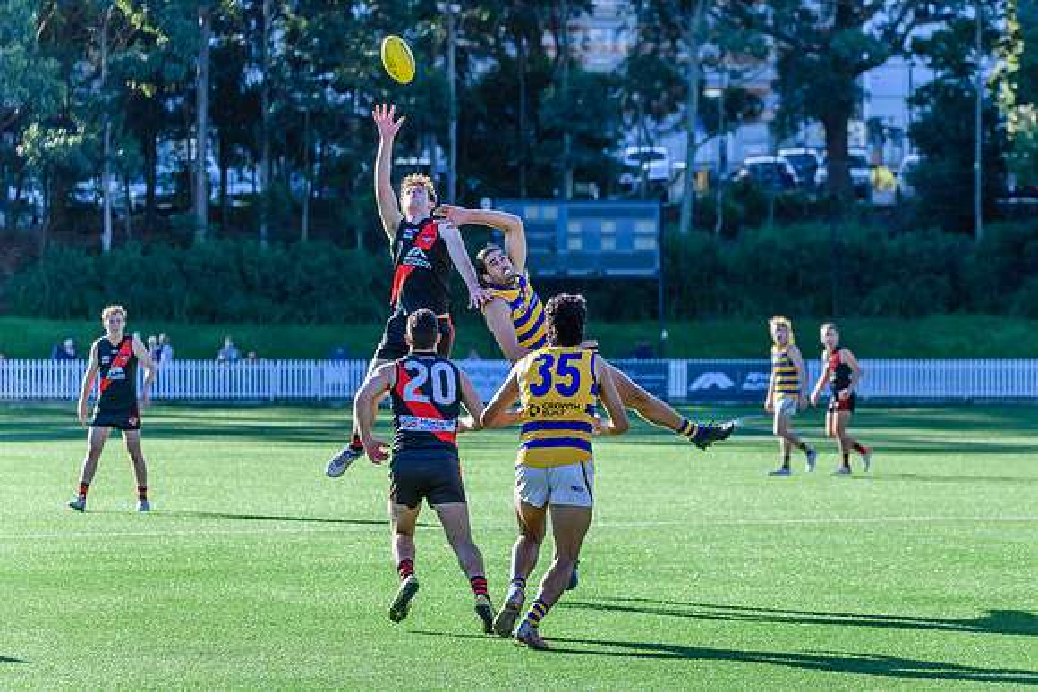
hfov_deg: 11.9
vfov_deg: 8.0
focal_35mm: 172
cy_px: 380
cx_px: 570
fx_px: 4971
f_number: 5.6
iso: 800
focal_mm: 150
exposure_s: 1/2000
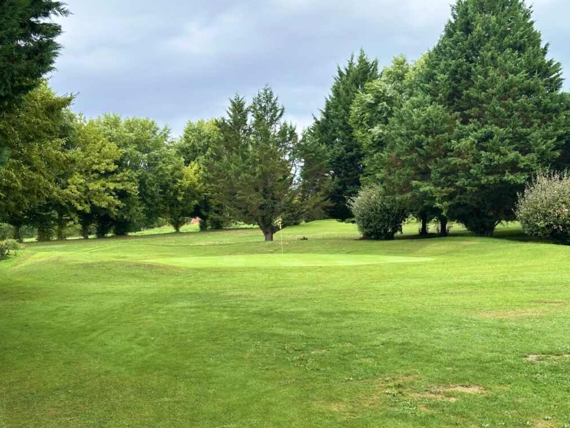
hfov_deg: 38.9
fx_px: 807
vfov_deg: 29.7
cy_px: 216
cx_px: 280
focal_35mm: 49
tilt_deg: +2.1
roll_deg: +0.1
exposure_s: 1/1305
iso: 64
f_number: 1.78
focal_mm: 6.86
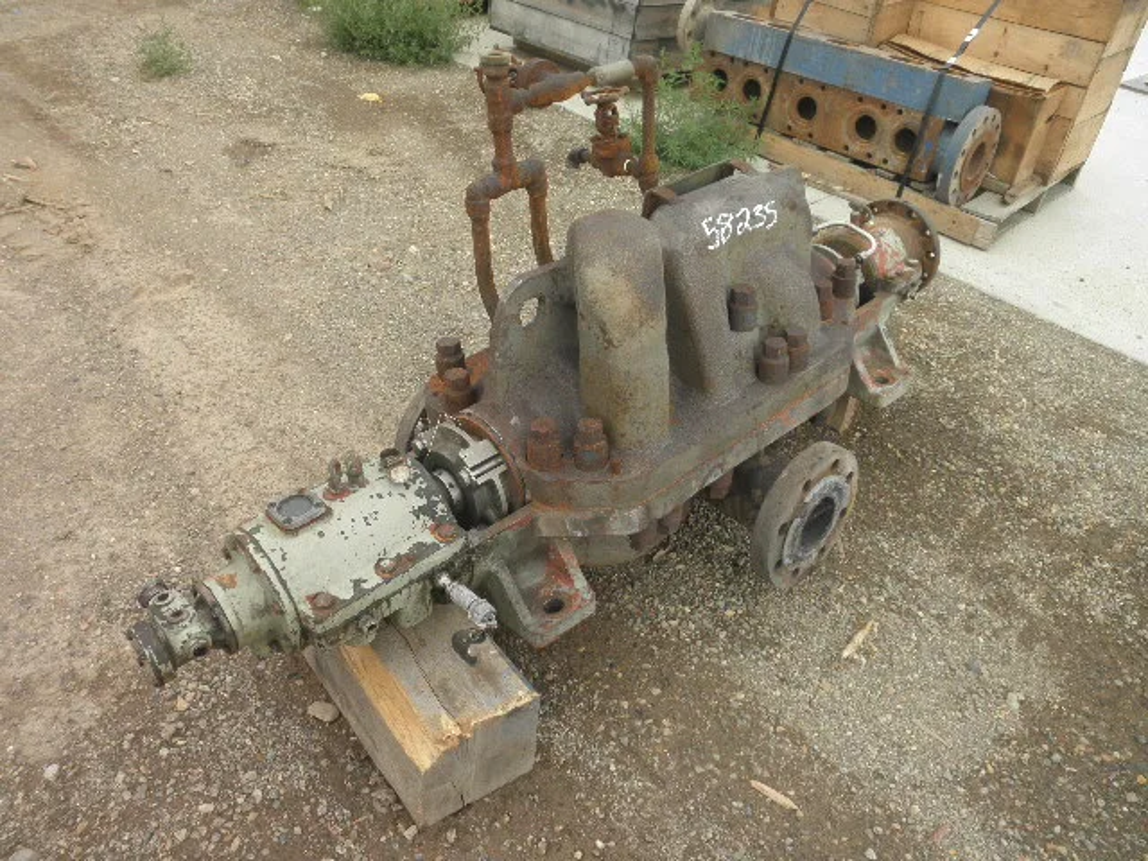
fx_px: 929
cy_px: 430
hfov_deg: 63.4
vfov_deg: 49.7
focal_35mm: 28
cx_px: 574
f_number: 3
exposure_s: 1/250
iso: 64
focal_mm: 5
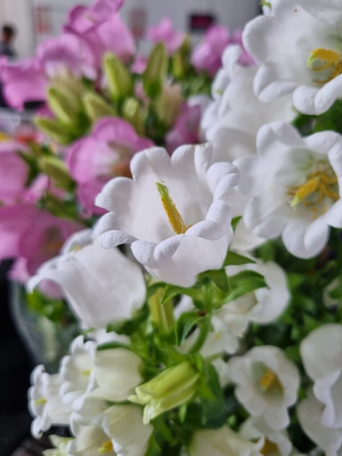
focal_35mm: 26
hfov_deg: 53.1
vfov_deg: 67.3
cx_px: 171
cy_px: 228
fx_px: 343
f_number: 1.8
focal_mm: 5.4
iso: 100
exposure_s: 1/120
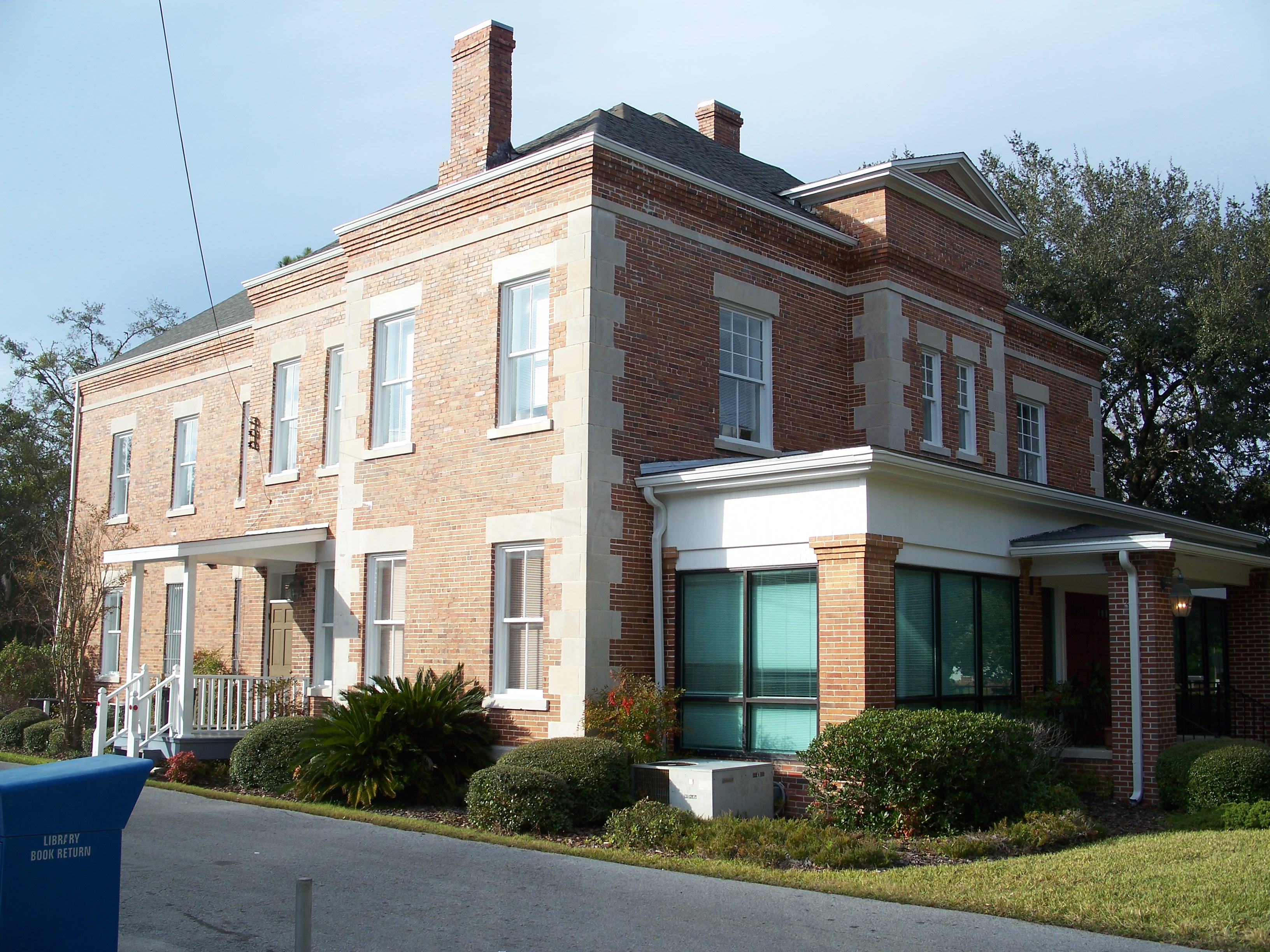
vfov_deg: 38.7
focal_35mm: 37
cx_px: 635
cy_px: 476
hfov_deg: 50.1
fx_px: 1357
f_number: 4
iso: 64
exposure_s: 1/320
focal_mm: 7.8
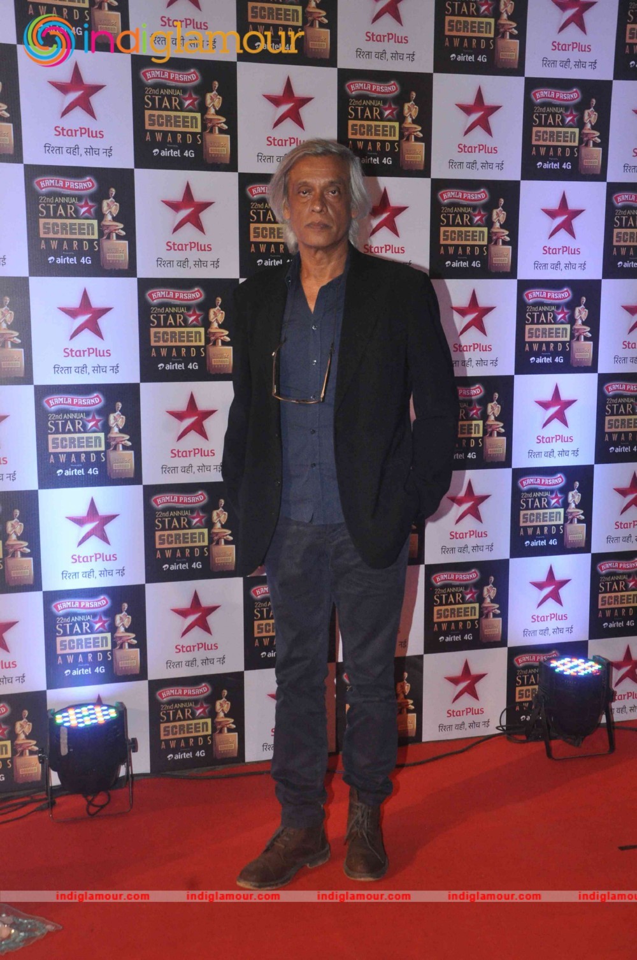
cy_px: 480
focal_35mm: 45
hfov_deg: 29.8
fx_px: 1198
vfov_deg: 43.7
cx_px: 318
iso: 1600
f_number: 10
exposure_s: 1/200
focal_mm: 30
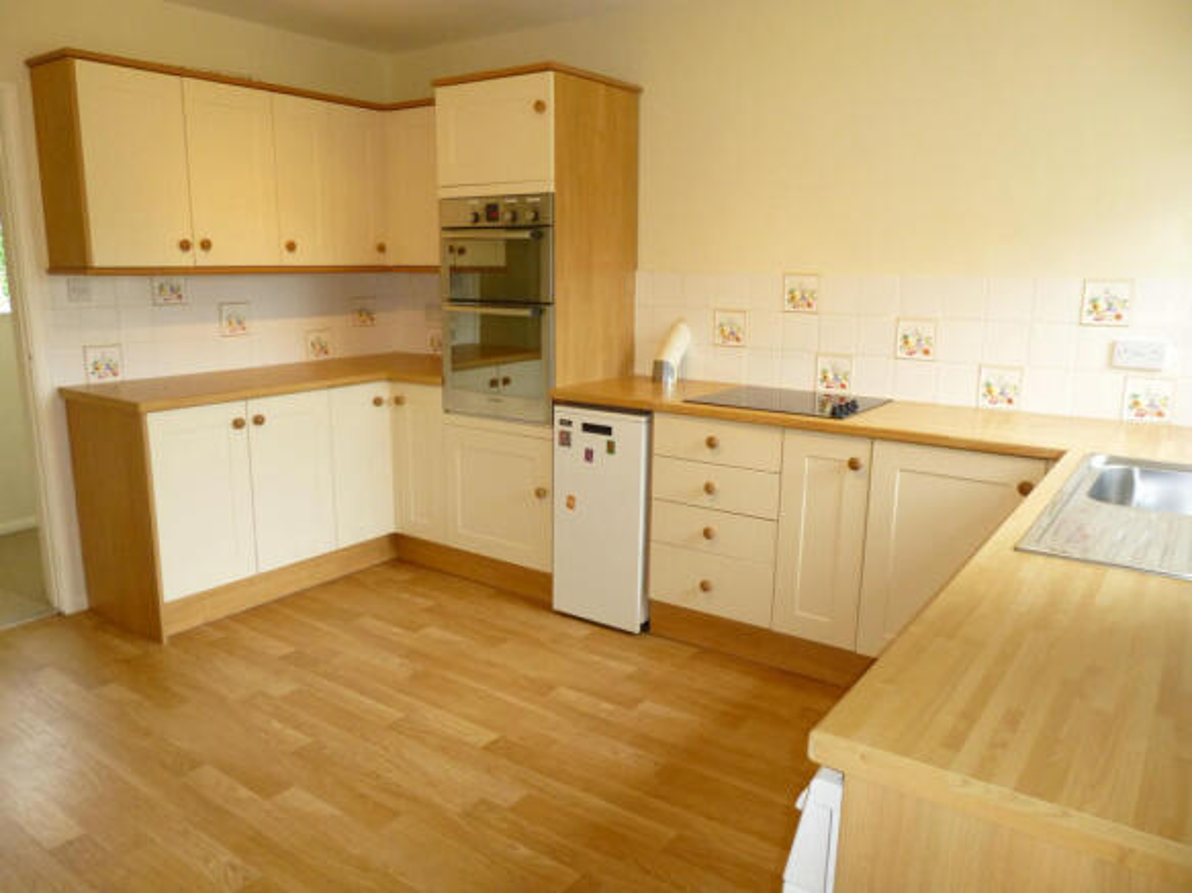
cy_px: 446
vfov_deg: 54.9
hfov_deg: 69.4
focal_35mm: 25
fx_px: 861
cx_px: 596
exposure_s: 1/60
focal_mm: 4.5
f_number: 3.1
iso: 320
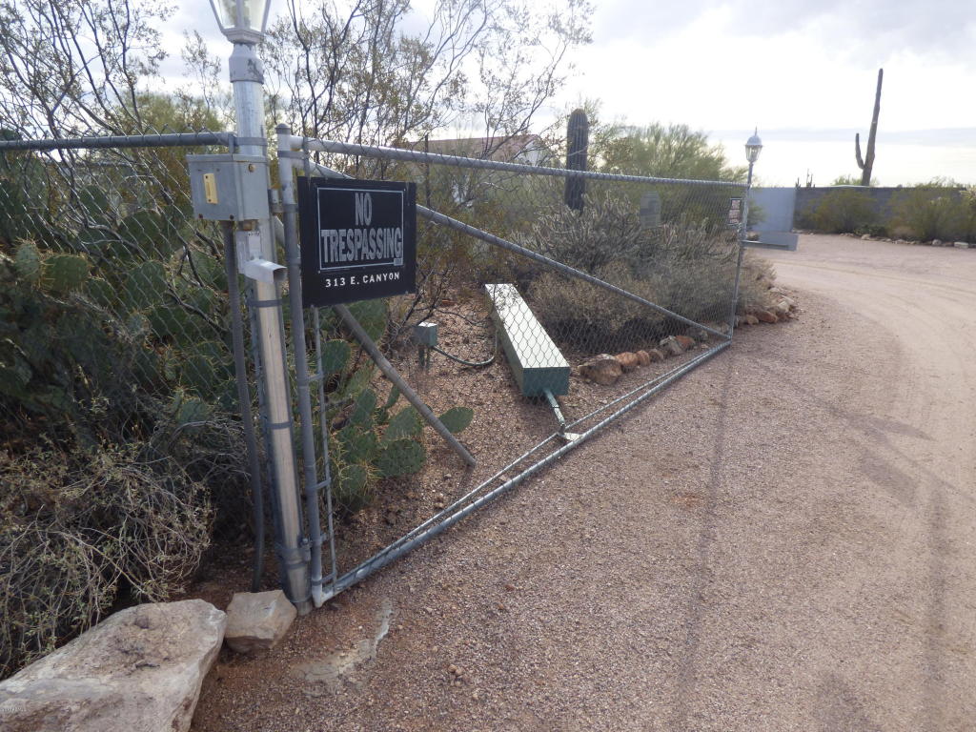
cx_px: 488
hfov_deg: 81.7
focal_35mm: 20
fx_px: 564
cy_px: 366
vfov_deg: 66.0
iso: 100
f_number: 2.8
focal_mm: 3.58
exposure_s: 1/1000
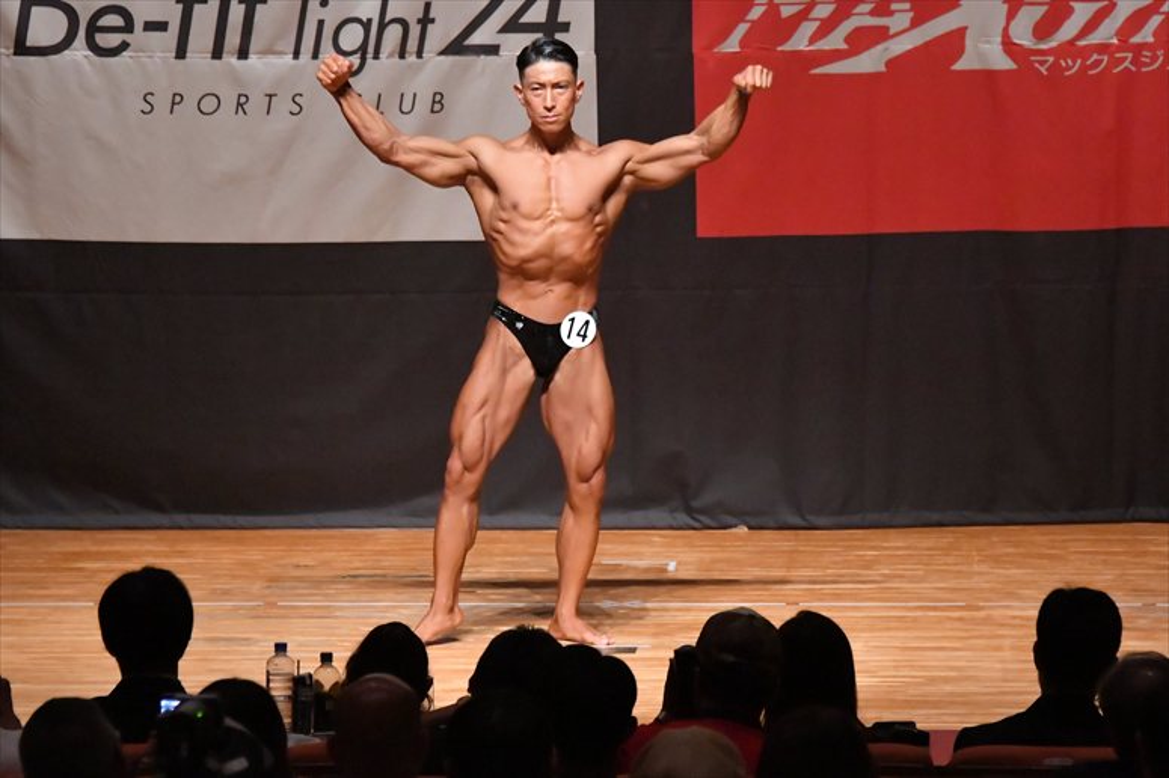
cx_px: 584
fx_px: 7790
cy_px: 389
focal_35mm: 240
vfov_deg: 5.7
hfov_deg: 8.6
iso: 12800
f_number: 5.6
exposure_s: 1/400
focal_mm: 160
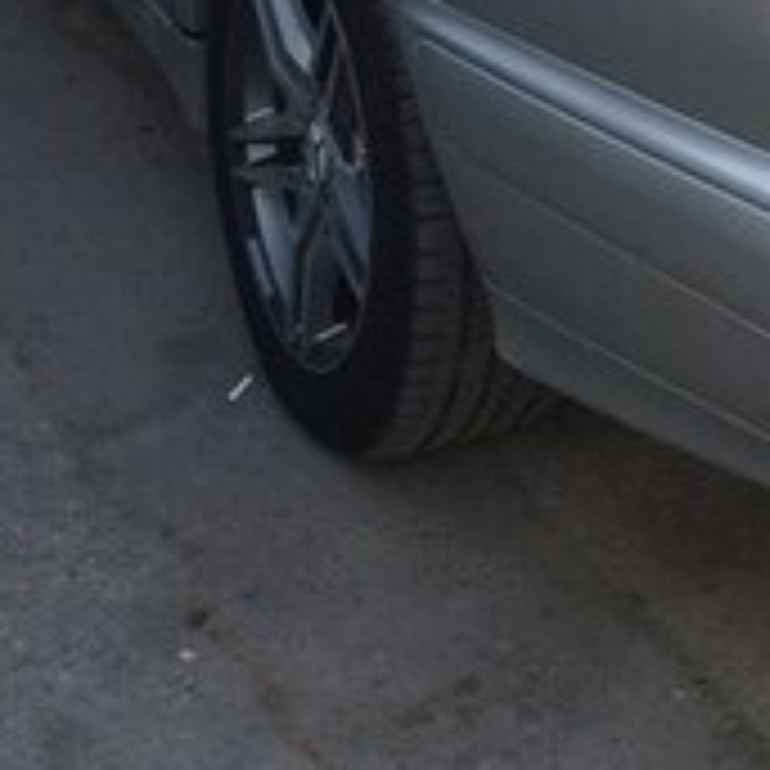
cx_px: 896
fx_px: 2491
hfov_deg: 16.9
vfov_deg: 16.6
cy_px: -236
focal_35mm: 99
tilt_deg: -14.7
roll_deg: -1.1
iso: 32
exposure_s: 1/238
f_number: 2.2
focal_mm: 4.15
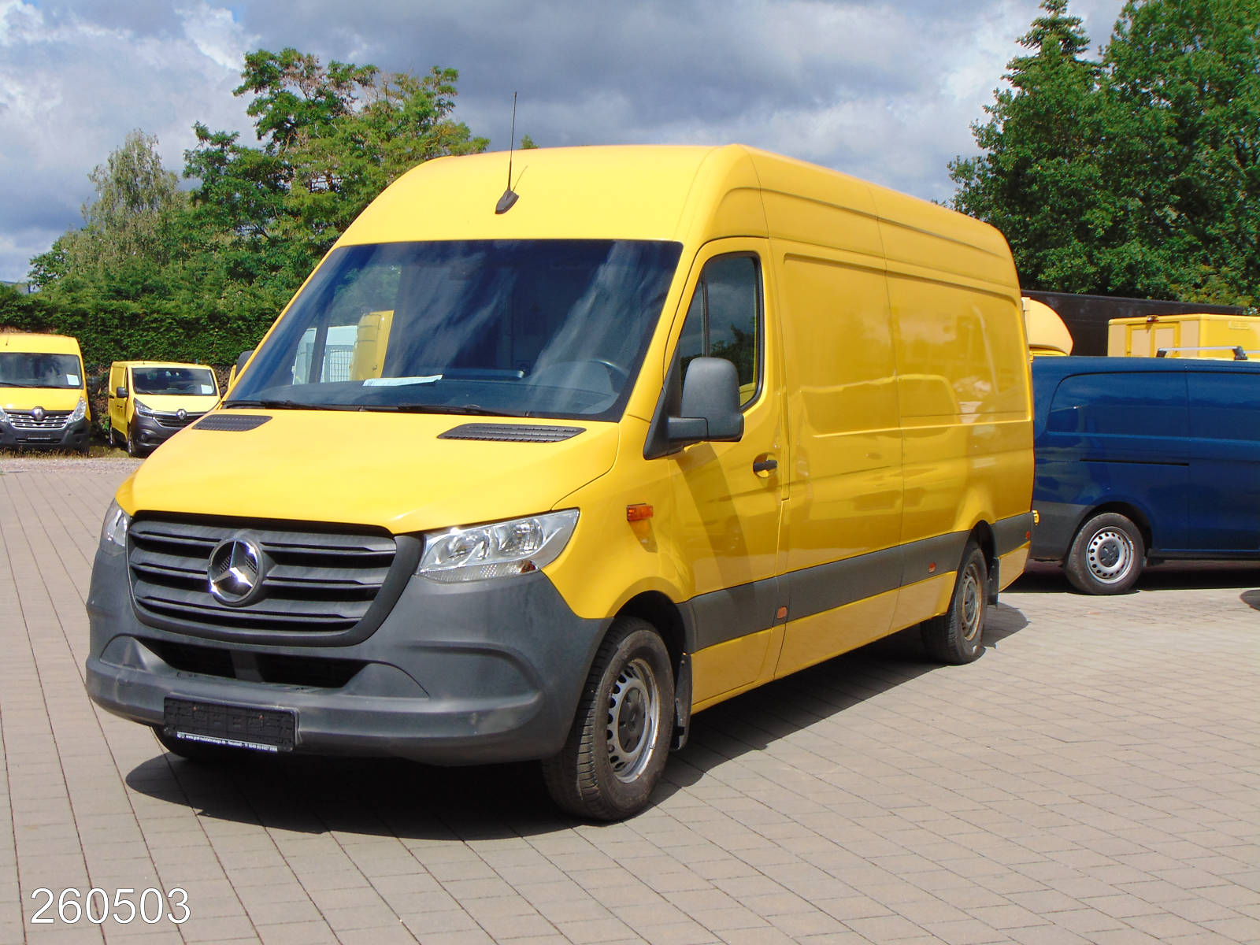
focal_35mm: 50
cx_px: 630
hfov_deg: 38.2
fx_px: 1820
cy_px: 472
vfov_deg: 29.1
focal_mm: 9
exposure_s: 1/320
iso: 80
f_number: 9
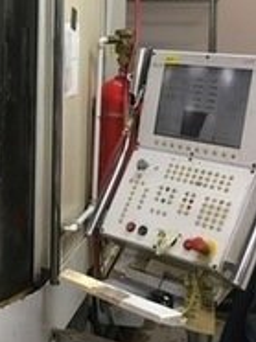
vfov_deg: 24.7
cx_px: -86
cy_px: 75
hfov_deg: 17.6
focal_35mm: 78
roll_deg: -0.2
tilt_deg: -4.5
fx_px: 771
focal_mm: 4.15
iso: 80
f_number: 2.2
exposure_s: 1/30
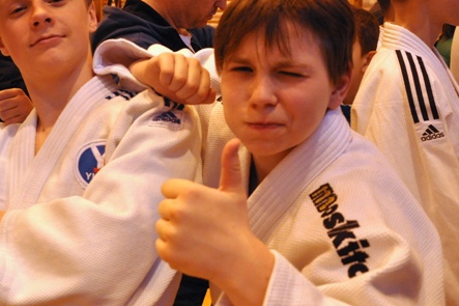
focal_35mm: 47
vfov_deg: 28.3
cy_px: 87
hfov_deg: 39.8
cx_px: 76
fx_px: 599
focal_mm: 18
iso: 1600
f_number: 3.5
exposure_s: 1/320
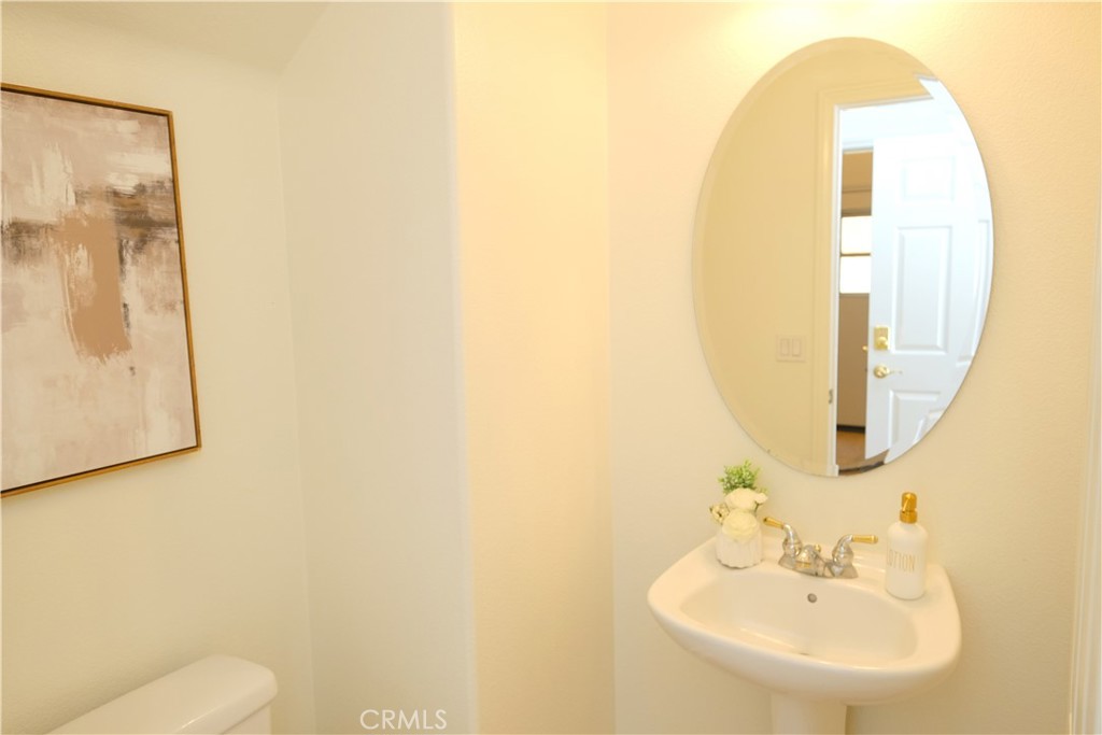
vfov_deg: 53.1
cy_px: 368
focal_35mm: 24
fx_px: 735
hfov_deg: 73.7
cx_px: 551
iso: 400
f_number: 4.5
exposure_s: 1/60
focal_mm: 15.9
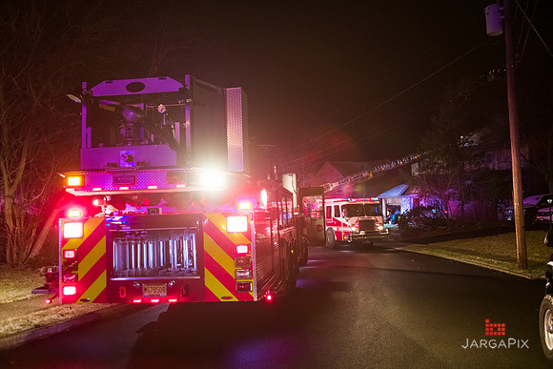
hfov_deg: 63.6
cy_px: 184
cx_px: 276
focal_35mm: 29
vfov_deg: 45.0
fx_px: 446
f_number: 3.2
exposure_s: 1/125
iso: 1600
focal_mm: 29
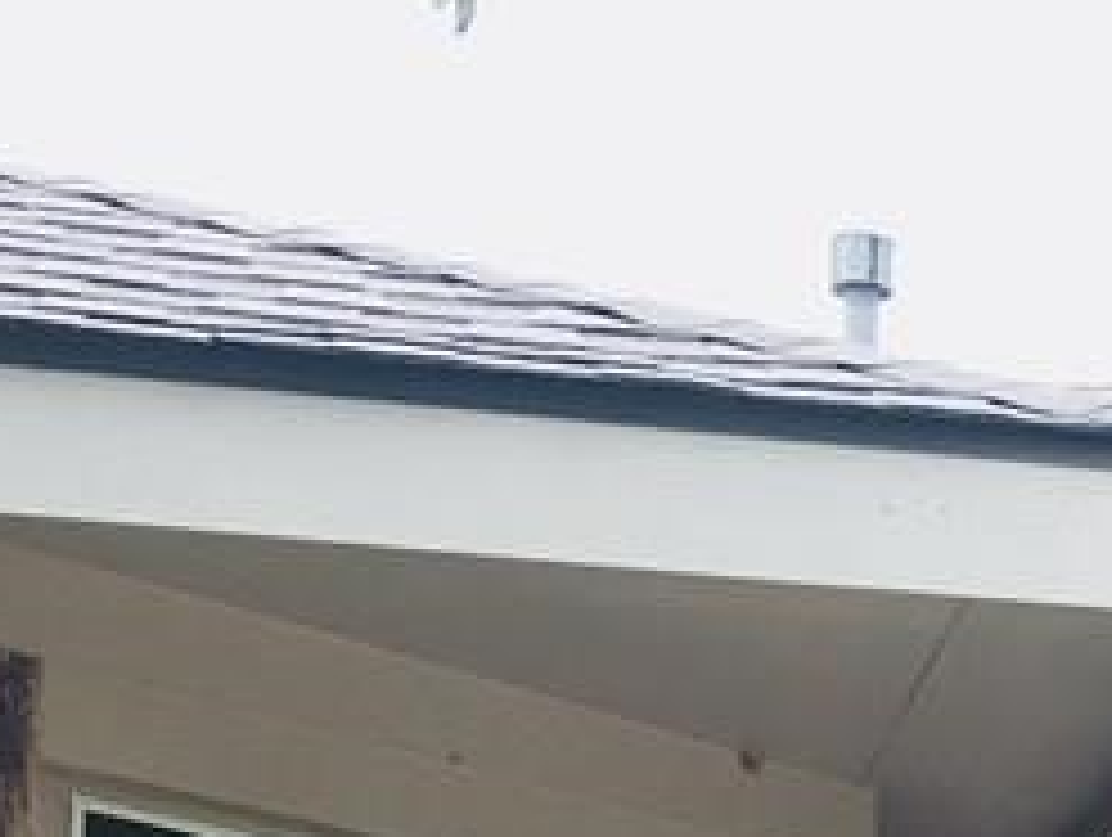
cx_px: 1486
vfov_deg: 11.5
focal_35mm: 120
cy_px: 1508
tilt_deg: -0.1
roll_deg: -0.6
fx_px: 3860
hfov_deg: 15.5
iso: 25
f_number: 2.2
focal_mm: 4.15
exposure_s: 1/135
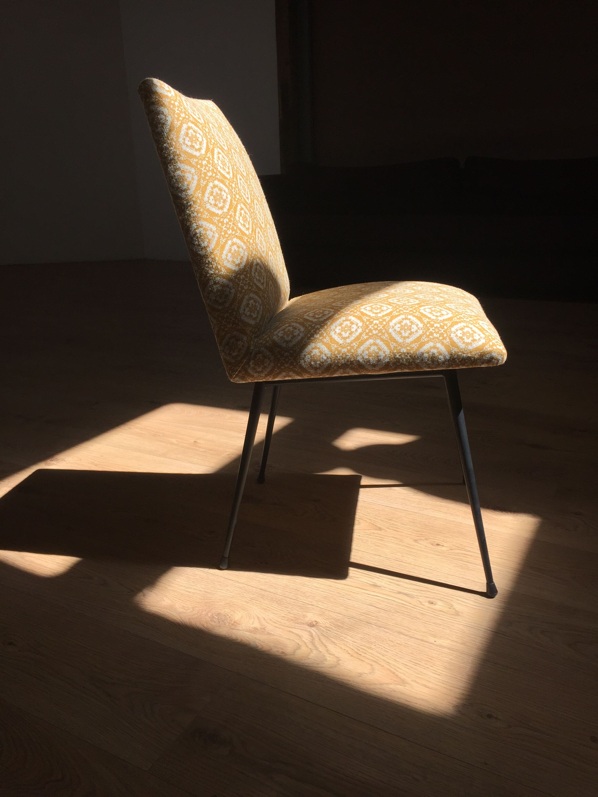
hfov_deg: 48.2
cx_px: 299
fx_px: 668
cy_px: 398
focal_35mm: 29
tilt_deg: -15.3
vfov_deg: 61.7
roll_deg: +1.3
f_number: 2.2
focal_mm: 4.15
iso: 32
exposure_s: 1/791
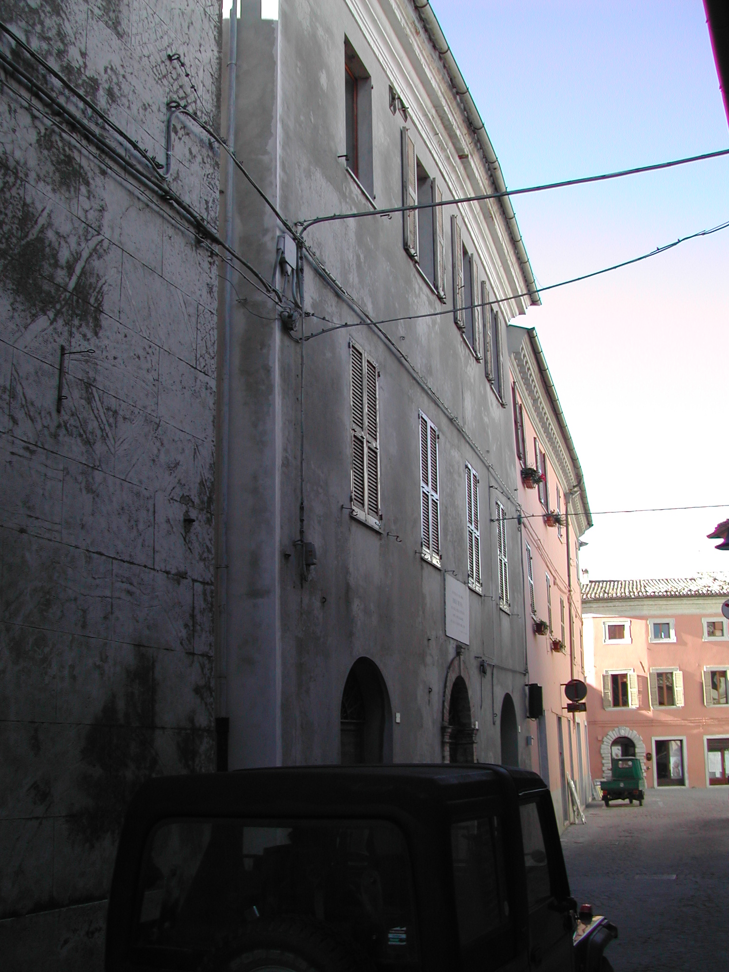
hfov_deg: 37.7
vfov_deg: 49.0
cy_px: 486
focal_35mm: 38
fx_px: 1067
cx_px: 364
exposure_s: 1/392
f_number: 2.8
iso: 100
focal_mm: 8
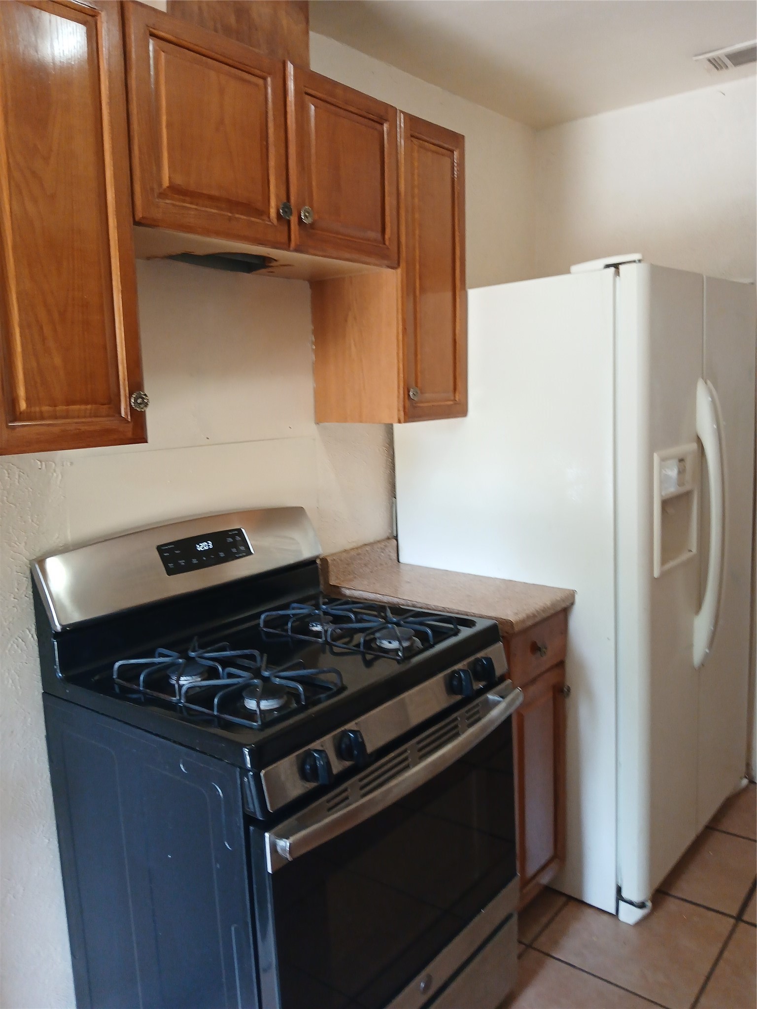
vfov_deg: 67.3
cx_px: 378
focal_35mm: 26
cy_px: 504
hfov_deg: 53.1
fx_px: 758
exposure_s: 1/60
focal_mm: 3.98
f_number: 1.8
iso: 200
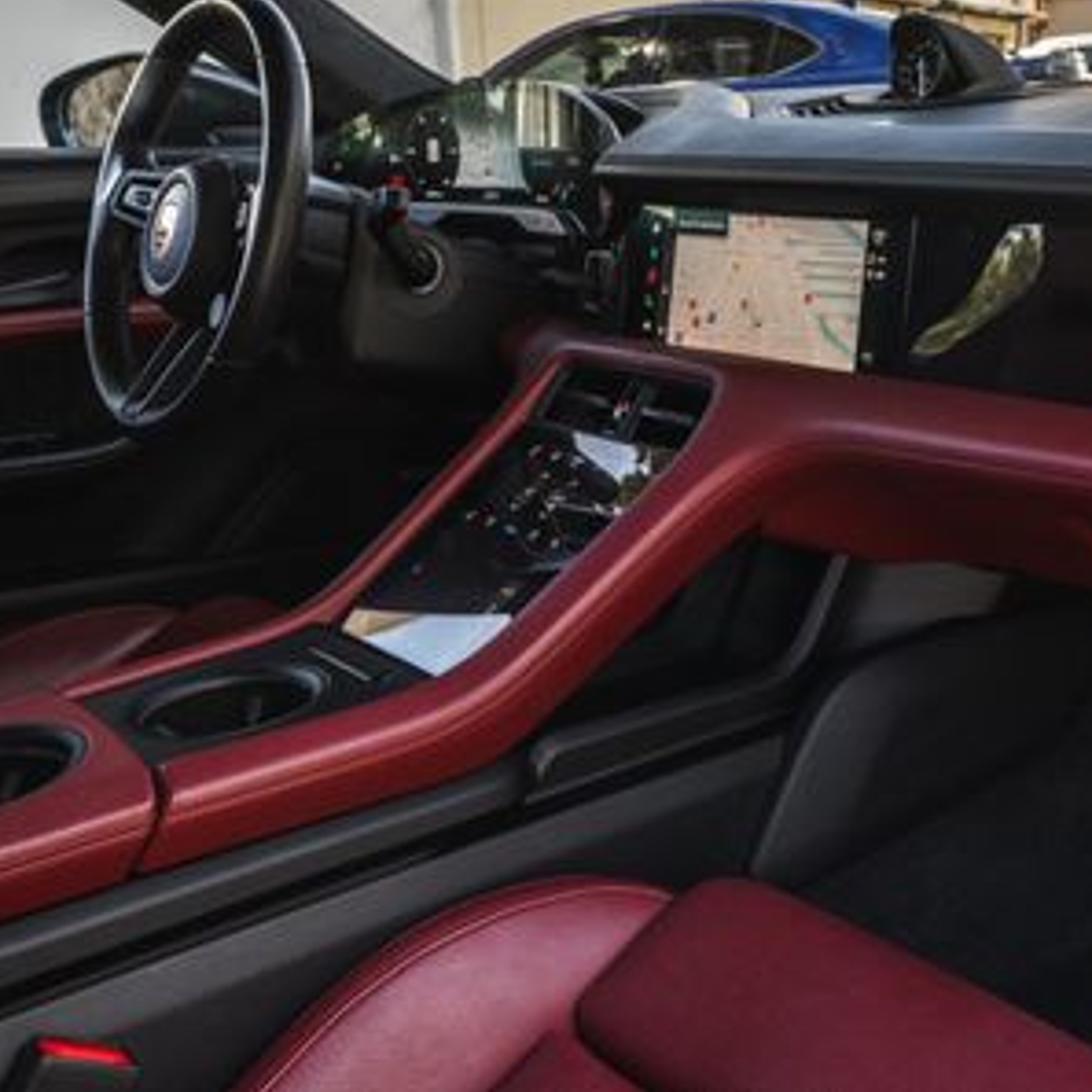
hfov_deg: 36.7
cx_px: 908
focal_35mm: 44
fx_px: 1570
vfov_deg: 37.7
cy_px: 313
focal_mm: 24
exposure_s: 1/30
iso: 640
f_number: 8
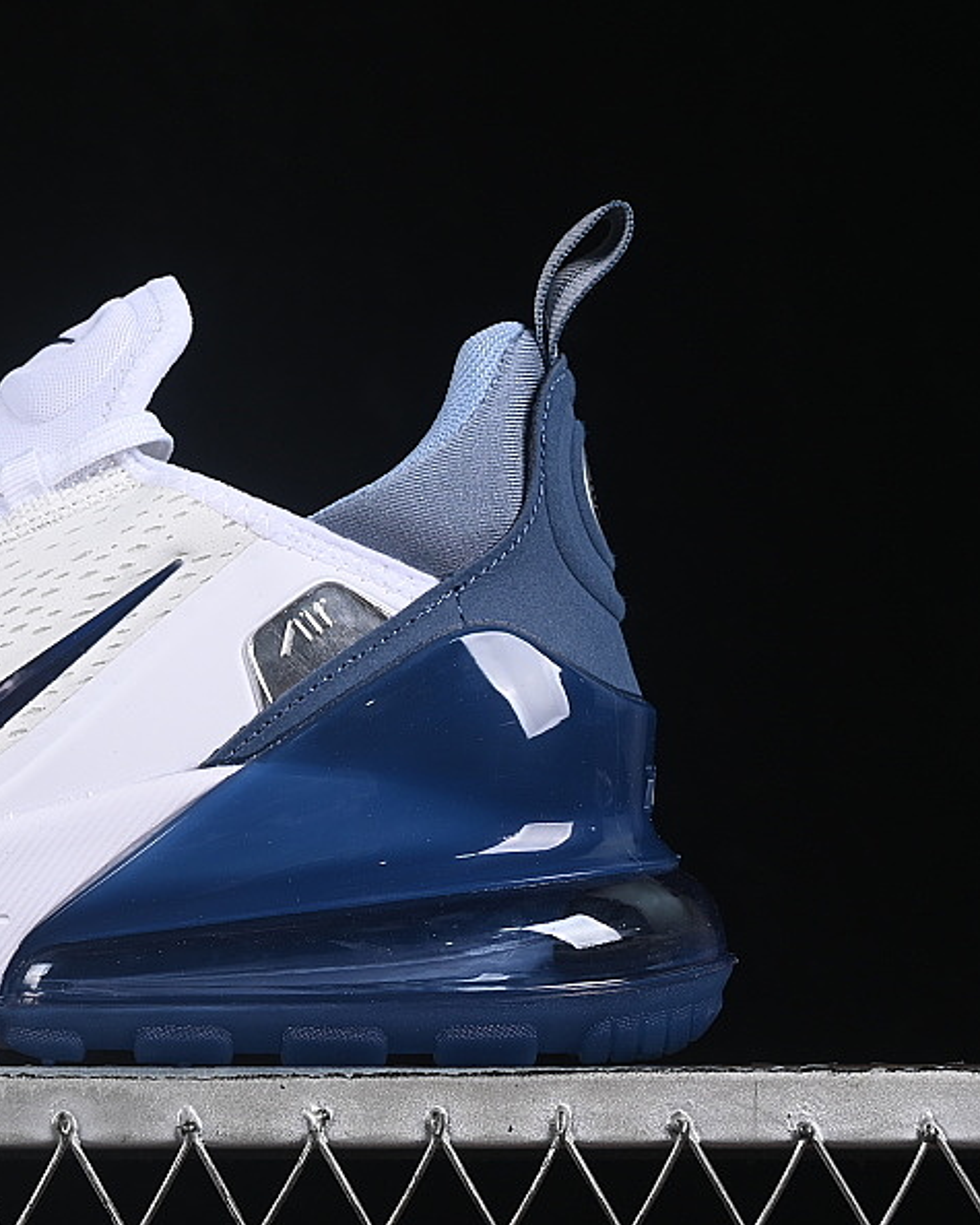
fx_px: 4642
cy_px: 602
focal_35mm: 128
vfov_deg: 15.0
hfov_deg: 11.9
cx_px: -21
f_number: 8
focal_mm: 50
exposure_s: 1/80
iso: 160
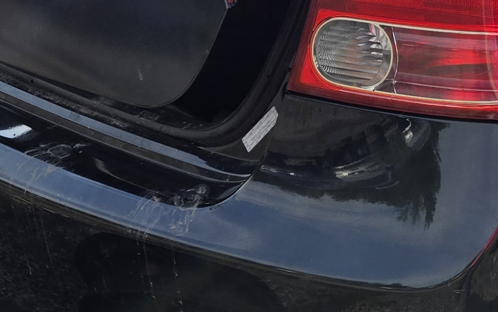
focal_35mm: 98
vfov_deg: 13.1
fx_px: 1330
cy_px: -36
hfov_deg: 20.1
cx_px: 571
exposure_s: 1/1650
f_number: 1.8
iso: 25
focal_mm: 5.4
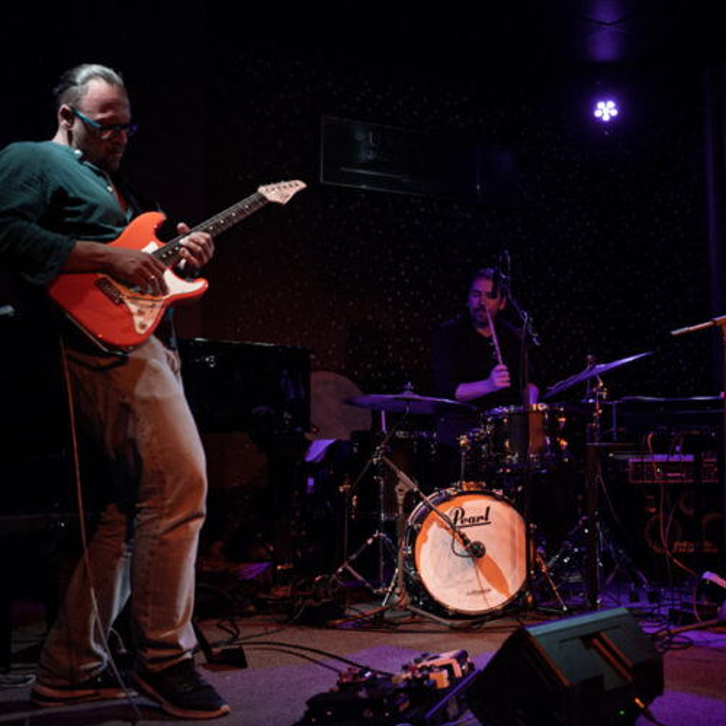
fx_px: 1115
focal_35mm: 47
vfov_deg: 36.1
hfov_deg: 35.8
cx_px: 463
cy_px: 369
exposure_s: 1/160
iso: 1400
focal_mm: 36
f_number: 2.8
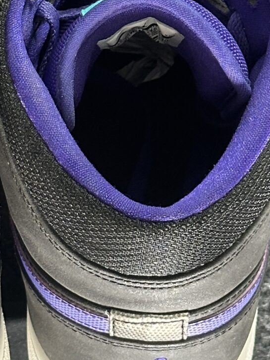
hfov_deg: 8.7
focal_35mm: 169
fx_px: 1758
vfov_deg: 11.7
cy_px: 110
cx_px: 24
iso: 400
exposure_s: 1/33
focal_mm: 6.86
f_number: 1.78
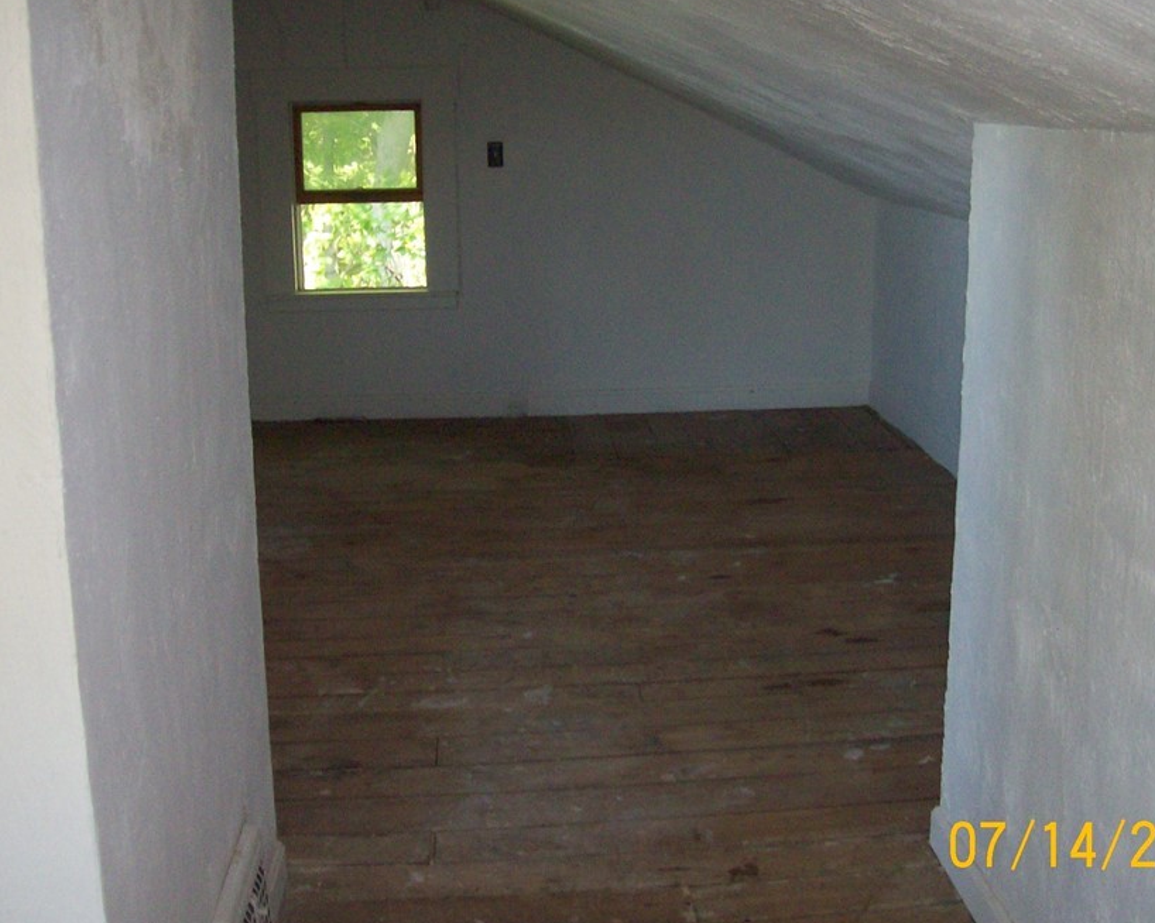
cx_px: 599
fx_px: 1504
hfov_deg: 42.0
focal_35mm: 44
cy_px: 436
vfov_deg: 34.1
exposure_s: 1/32
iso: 140
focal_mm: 6
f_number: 2.7
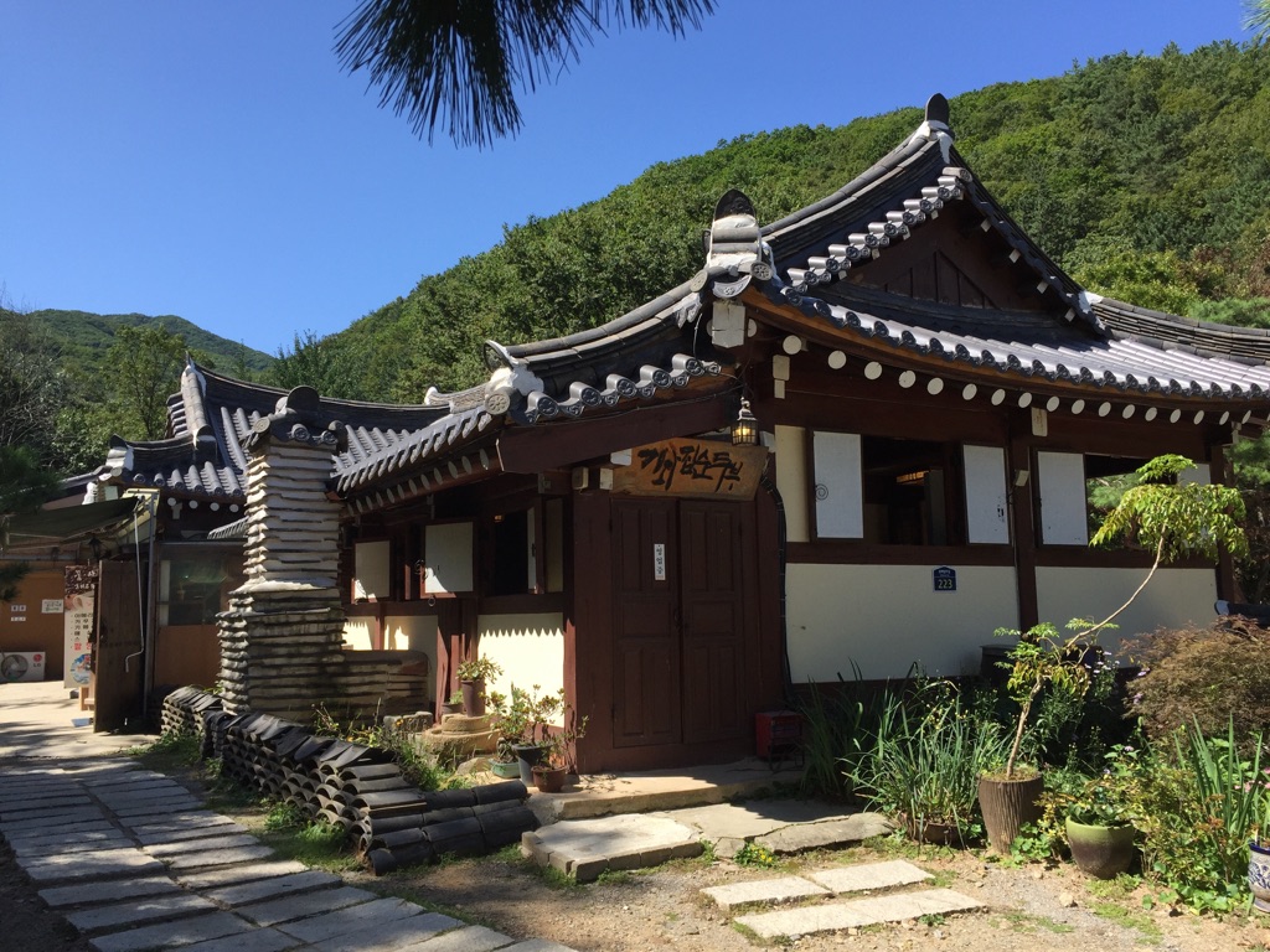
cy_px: 476
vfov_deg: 48.2
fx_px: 1064
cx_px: 635
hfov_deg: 61.7
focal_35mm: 29
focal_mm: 4.15
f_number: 2.2
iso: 32
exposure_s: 1/1319
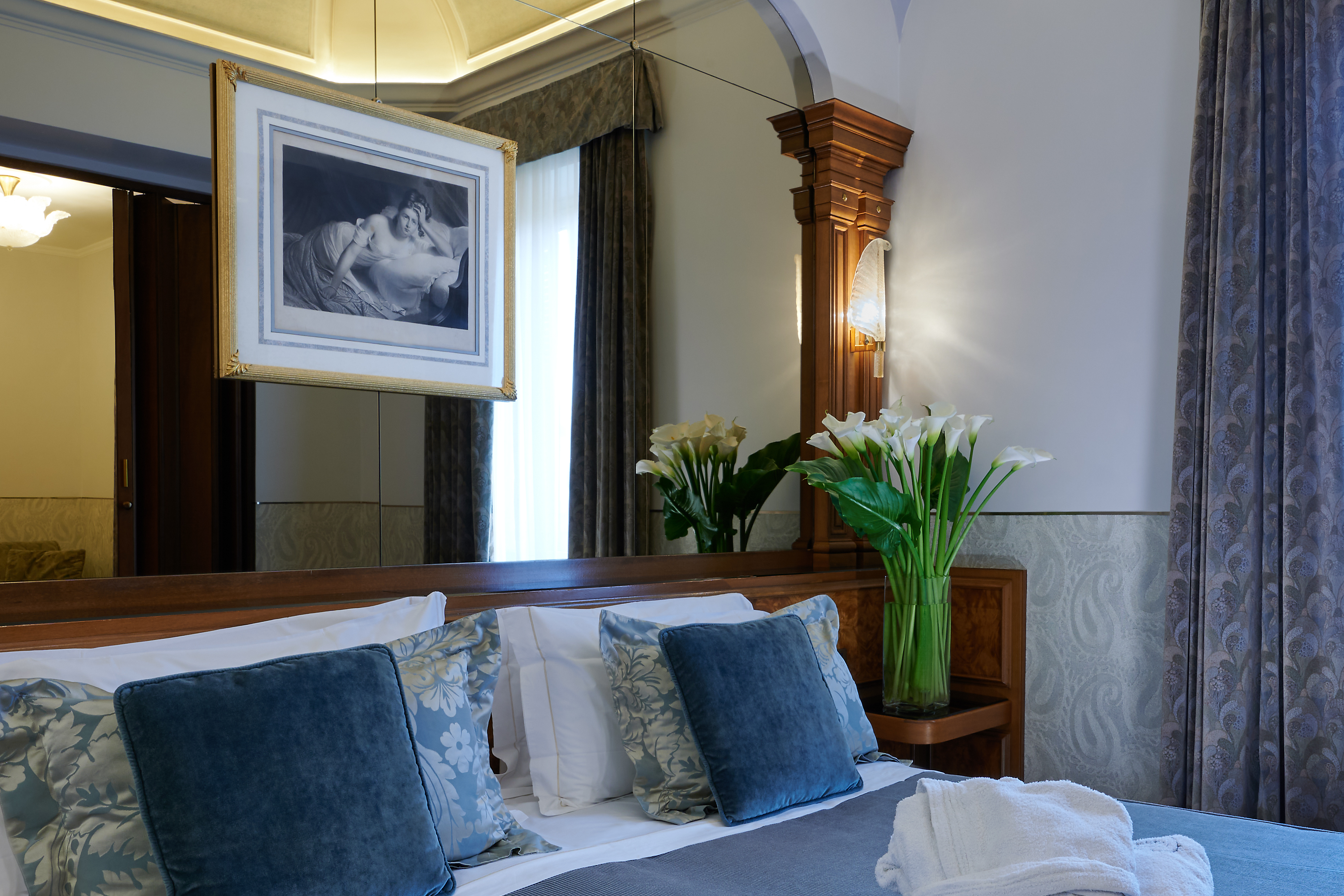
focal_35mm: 31
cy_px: 539
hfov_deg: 60.2
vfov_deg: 42.1
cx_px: 730
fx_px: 1157
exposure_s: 1.3
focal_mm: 19
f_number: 16
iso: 200
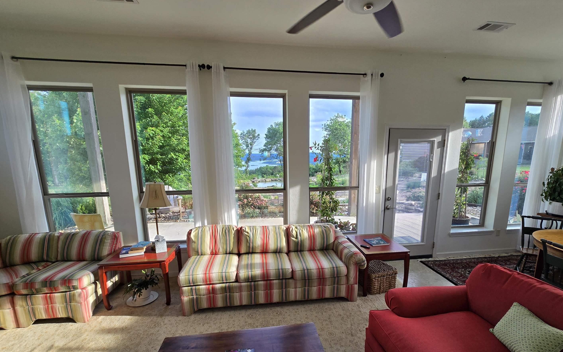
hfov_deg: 101.4
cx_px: 296
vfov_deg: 74.2
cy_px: 206
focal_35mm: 15
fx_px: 230
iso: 50
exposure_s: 1/187
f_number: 2.2
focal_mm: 2.2
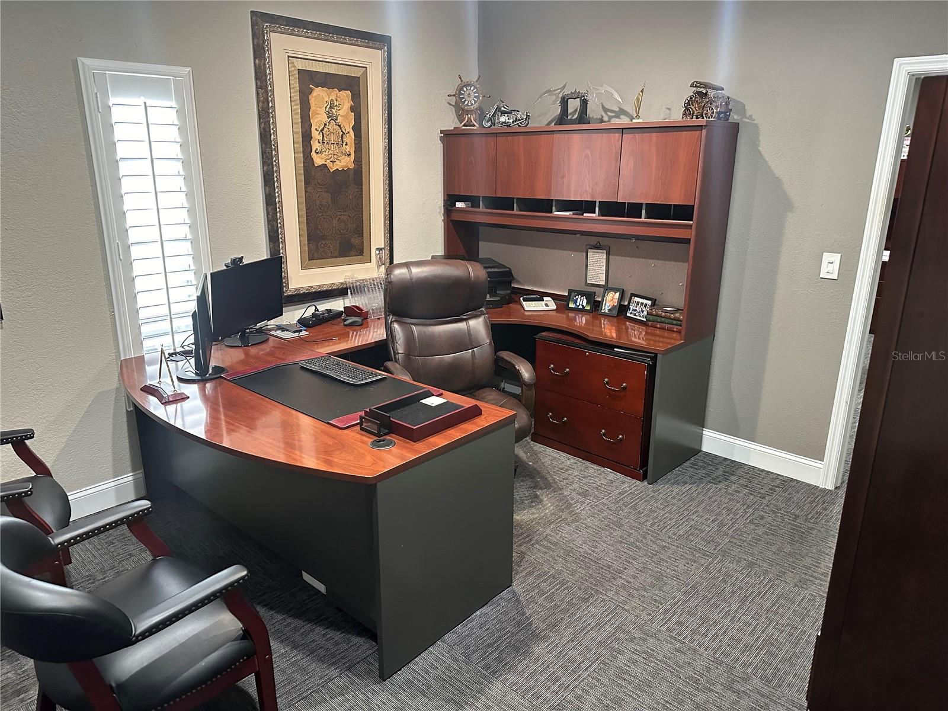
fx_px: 657
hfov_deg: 71.6
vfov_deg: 56.8
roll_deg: -0.8
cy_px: 356
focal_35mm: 24
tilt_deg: -16.5
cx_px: 474
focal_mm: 6.86
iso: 640
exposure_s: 1/60
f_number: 1.78
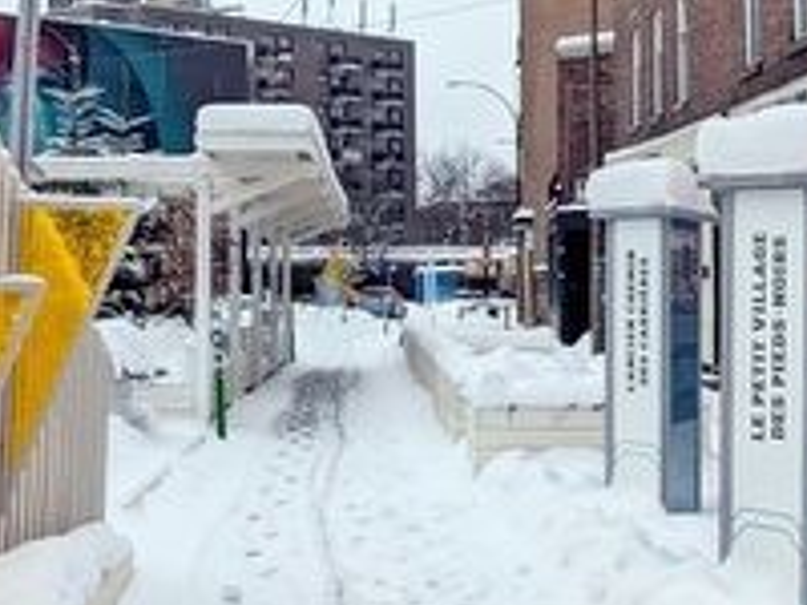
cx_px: 472
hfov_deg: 30.2
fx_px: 1492
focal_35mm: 64
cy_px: 169
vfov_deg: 22.8
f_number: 2.2
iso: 75
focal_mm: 2.22
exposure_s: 1/37
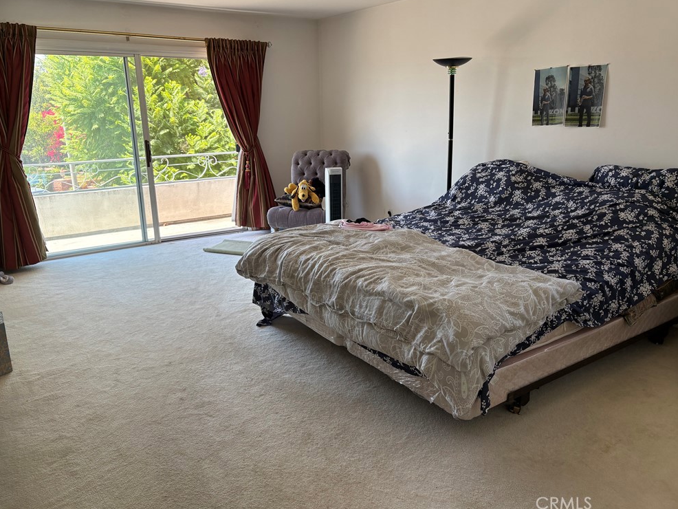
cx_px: 329
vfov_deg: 51.4
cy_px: 249
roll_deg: +0.7
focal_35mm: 27
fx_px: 529
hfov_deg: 65.3
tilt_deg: -15.4
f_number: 1.6
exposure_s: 1/223
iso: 80
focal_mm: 5.96
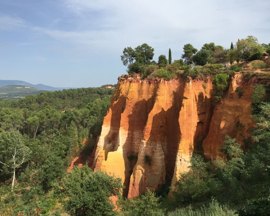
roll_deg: -0.1
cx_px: 130
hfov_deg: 57.2
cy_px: 109
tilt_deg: -3.1
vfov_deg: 47.1
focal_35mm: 31
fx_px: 248
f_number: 2.2
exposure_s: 1/1883
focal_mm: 4.15
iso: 32
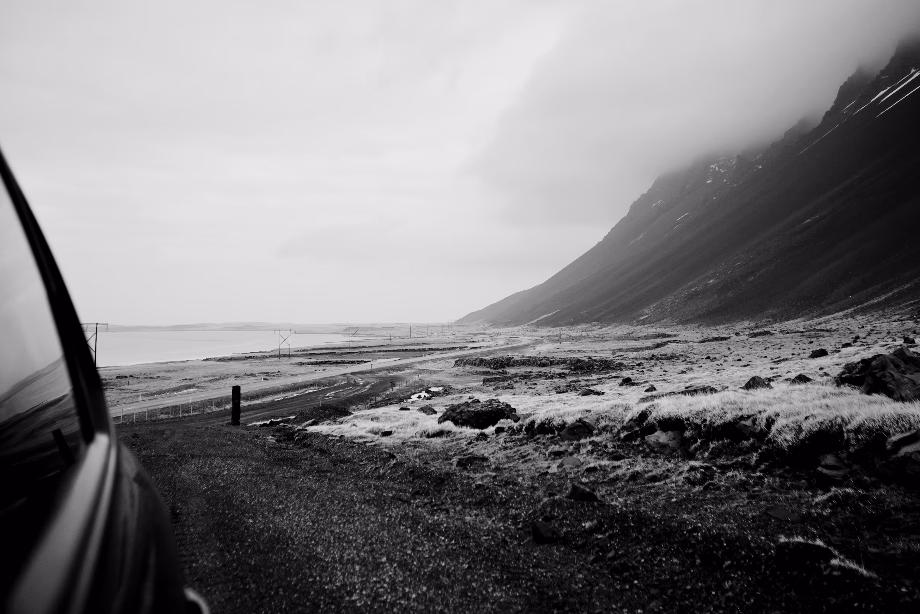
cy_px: 313
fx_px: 920
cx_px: 455
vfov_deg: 36.9
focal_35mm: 36
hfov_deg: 53.1
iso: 320
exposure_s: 1/420
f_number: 2
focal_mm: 23
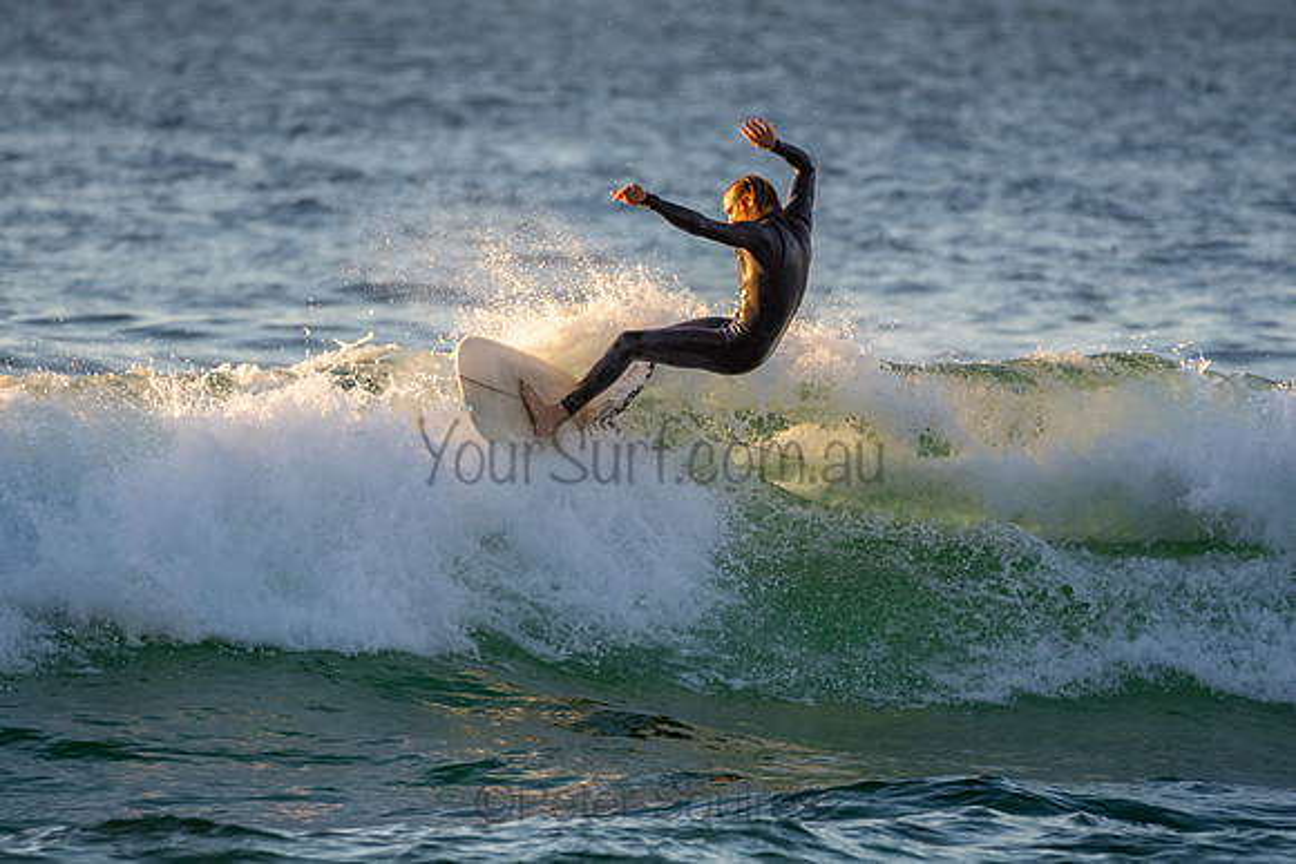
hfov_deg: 2.7
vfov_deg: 1.8
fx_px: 27005
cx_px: 648
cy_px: 432
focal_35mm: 750
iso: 1100
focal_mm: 500
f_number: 5.6
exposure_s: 1/1250
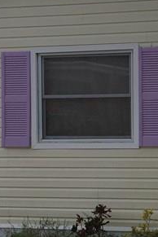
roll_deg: -0.5
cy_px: 135
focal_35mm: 106
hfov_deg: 11.9
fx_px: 698
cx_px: 281
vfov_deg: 19.3
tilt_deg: -1.2
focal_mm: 4.15
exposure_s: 1/2825
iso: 32
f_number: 2.2
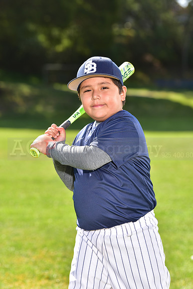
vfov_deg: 15.2
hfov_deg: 10.2
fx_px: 1085
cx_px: 96
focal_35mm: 135
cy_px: 144
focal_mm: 135
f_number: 5
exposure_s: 1/250
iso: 100
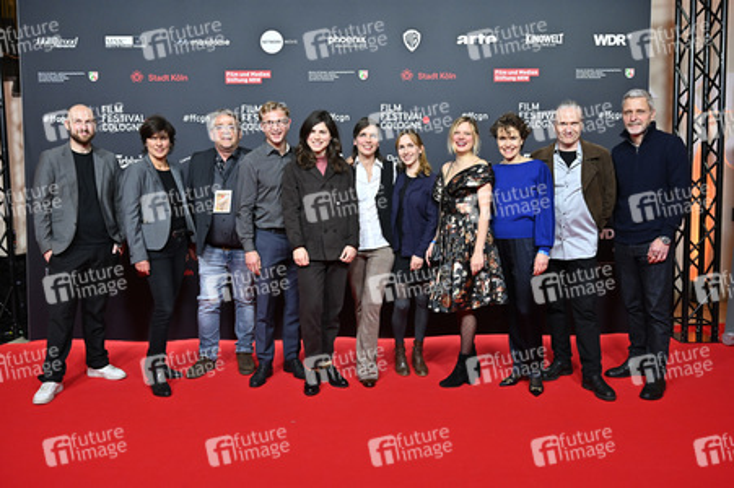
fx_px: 570
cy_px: 244
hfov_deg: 65.5
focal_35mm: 28
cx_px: 367
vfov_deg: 46.3
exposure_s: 1/200
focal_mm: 28
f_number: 5
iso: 1250
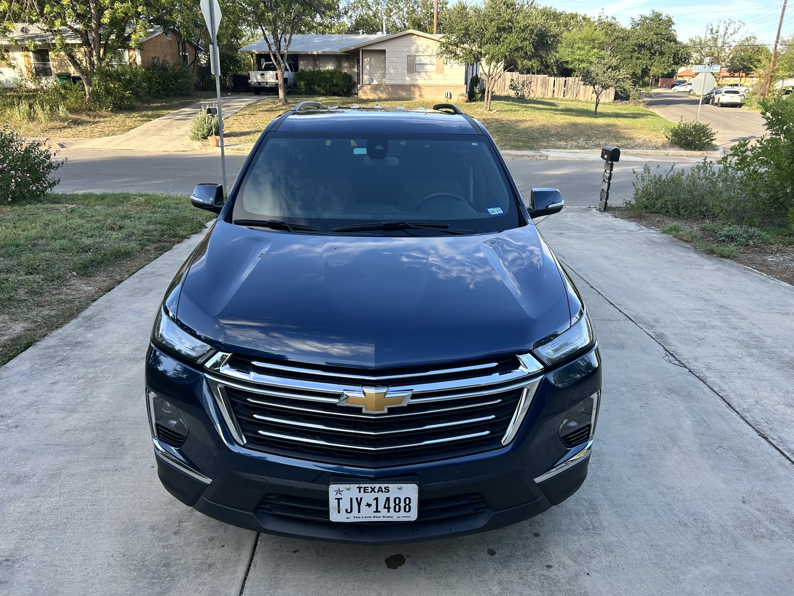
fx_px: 596
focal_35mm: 26
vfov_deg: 53.1
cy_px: 298
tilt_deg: -20.4
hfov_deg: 67.3
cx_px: 397
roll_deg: -1.3
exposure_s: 1/509
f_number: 1.5
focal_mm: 5.7
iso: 50
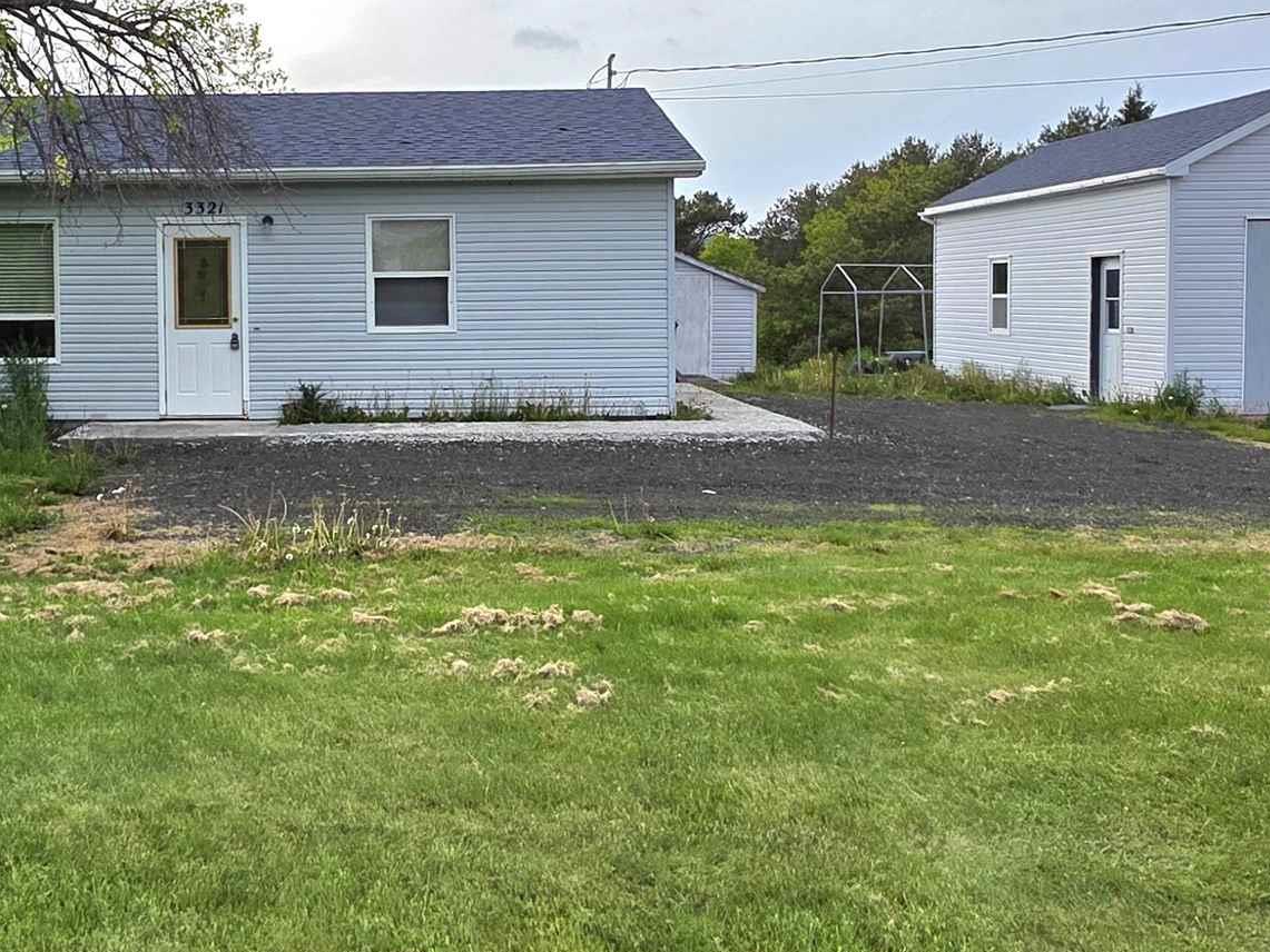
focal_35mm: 35
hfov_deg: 51.7
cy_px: 355
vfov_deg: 40.4
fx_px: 1284
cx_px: 426
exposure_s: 1/1667
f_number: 1.9
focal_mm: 2.2
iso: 40
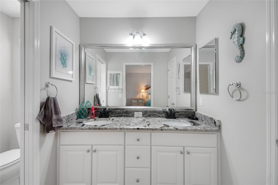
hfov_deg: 100.4
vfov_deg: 77.3
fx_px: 116
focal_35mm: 15
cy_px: 92
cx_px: 139
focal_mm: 10
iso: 200
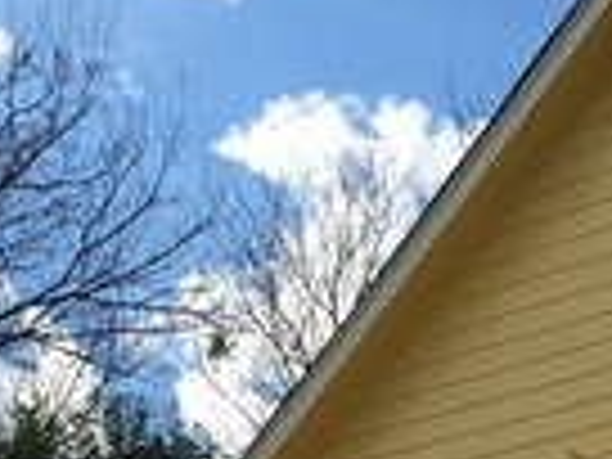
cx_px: 781
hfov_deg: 13.4
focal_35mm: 142
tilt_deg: +6.8
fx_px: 2511
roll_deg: -1.4
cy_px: 1004
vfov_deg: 9.6
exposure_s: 1/1672
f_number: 2.2
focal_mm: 4.15
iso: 25
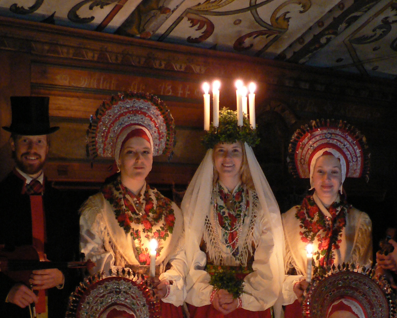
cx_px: 238
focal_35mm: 71
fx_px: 834
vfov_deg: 20.6
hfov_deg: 26.7
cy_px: 340
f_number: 2.8
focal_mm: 6
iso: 200
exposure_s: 1/4
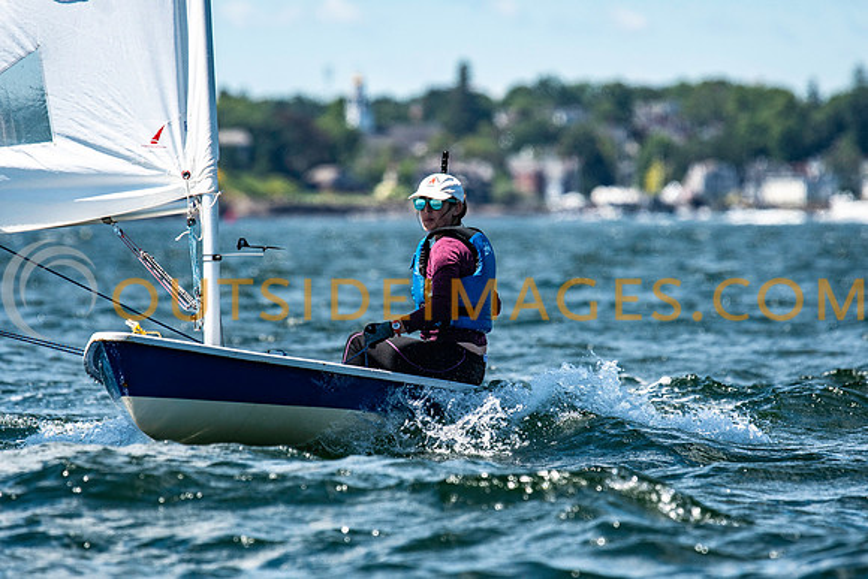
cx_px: 434
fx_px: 11469
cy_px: 290
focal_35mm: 476
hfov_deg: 4.3
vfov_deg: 2.9
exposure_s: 1/2500
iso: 320
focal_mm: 300
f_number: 5
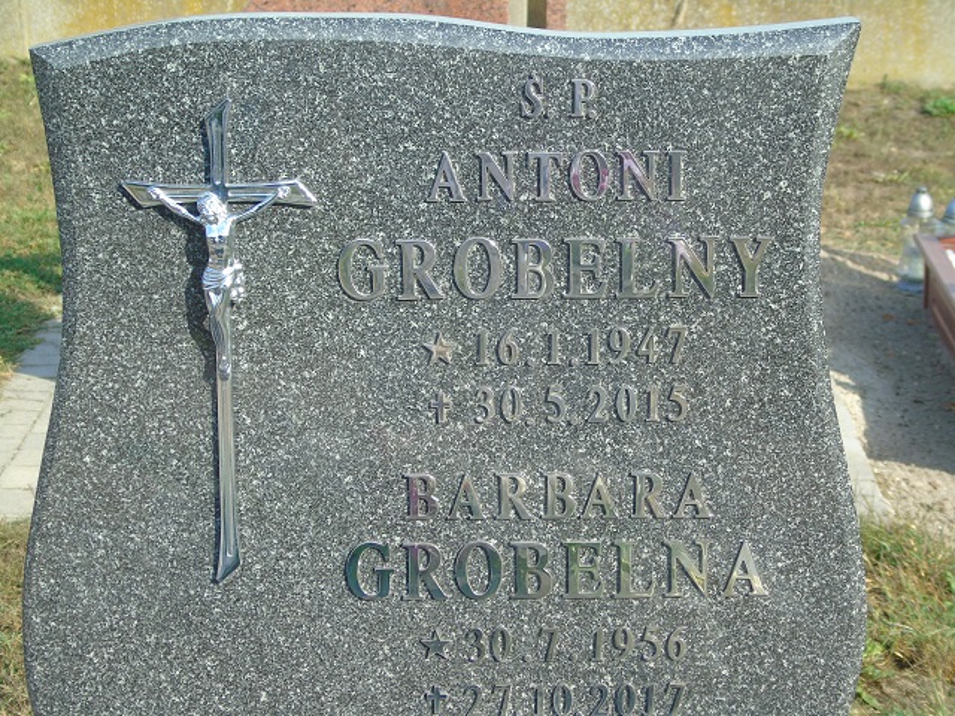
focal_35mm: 94
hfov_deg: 20.9
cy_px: 358
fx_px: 2593
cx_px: 478
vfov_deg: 15.7
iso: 80
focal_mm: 17
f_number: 4.3
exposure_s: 1/160
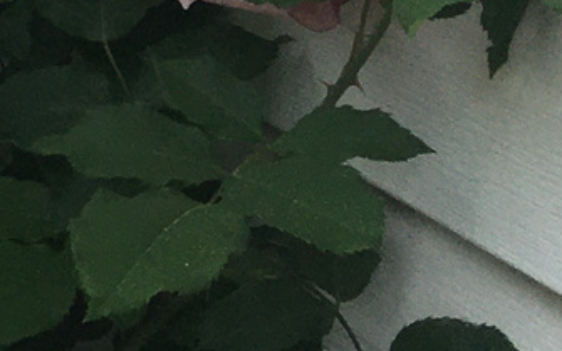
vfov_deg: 6.7
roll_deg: -0.2
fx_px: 2878
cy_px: -393
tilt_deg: -6.1
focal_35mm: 188
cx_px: -1122
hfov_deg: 9.0
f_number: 2.2
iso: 25
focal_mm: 4.15
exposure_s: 1/366
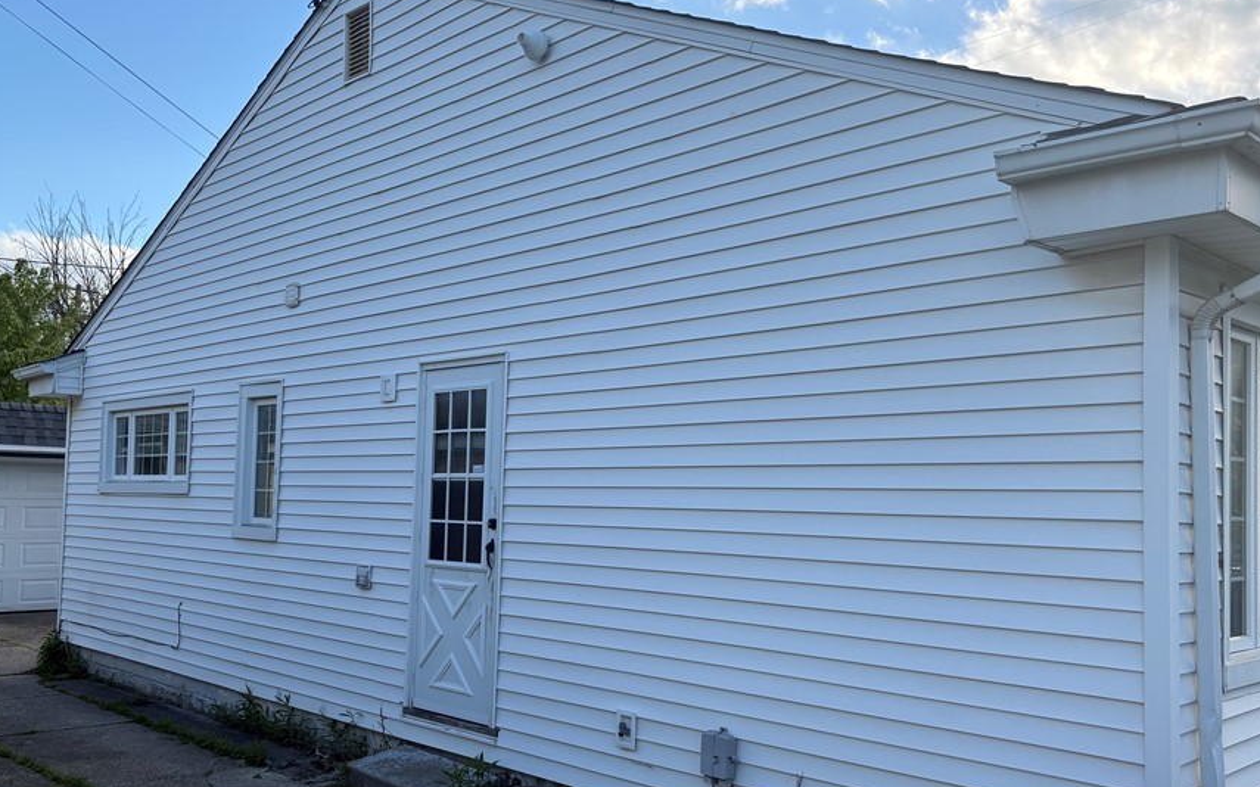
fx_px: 1133
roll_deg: +0.1
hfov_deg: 58.2
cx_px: 628
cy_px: 450
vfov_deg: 38.2
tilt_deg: +5.1
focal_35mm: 33
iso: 64
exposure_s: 1/1393
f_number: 1.6
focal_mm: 5.96
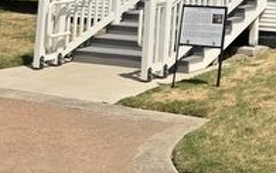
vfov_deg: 12.1
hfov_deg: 18.8
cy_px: -132
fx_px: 752
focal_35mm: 100
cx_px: 392
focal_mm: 5.4
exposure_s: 1/5543
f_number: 1.8
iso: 80
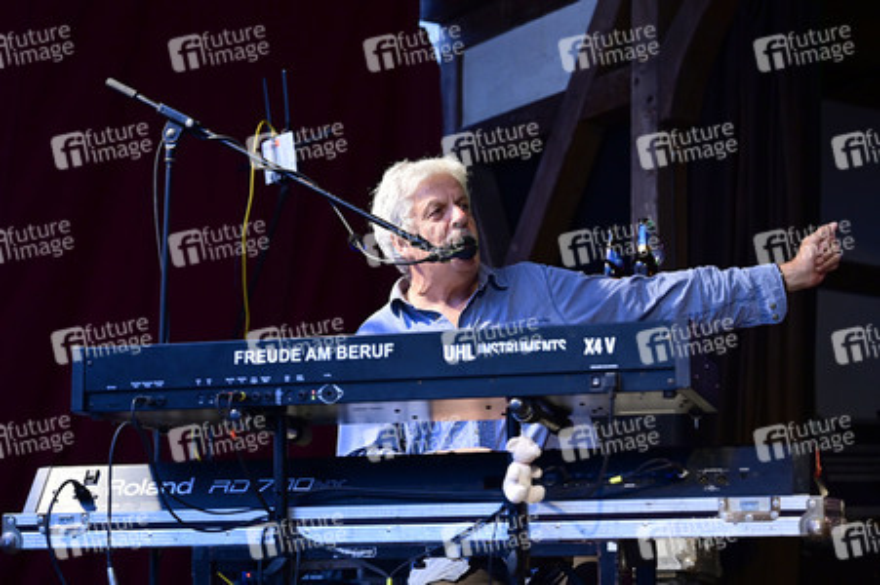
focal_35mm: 70
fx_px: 1710
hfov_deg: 28.9
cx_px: 440
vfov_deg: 19.4
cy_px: 292
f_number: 3.5
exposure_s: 1/125
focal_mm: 70
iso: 2000
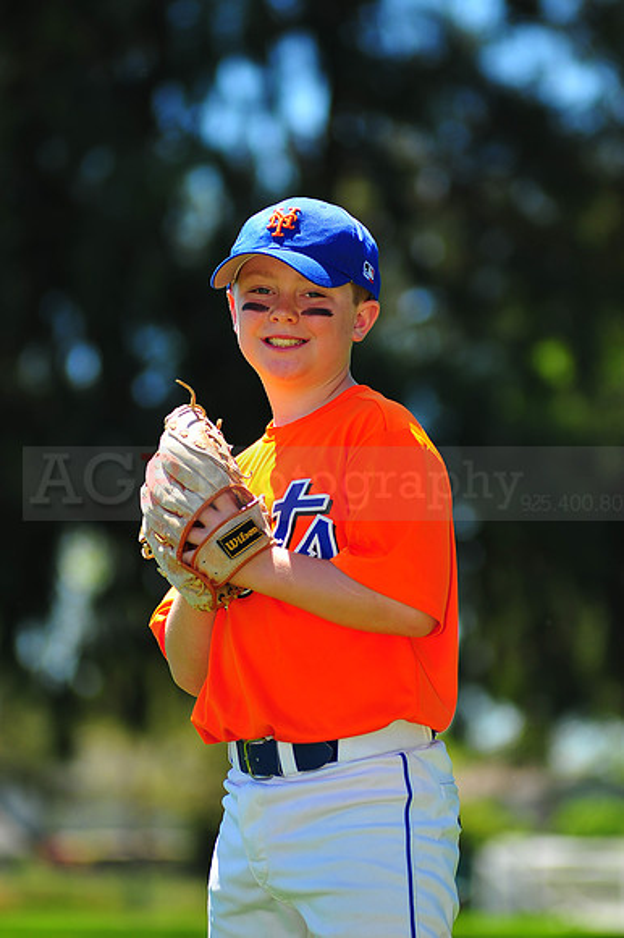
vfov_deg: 11.4
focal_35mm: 180
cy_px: 469
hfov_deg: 7.6
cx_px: 312
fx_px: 4685
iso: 200
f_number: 4
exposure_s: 1/1000
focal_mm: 180
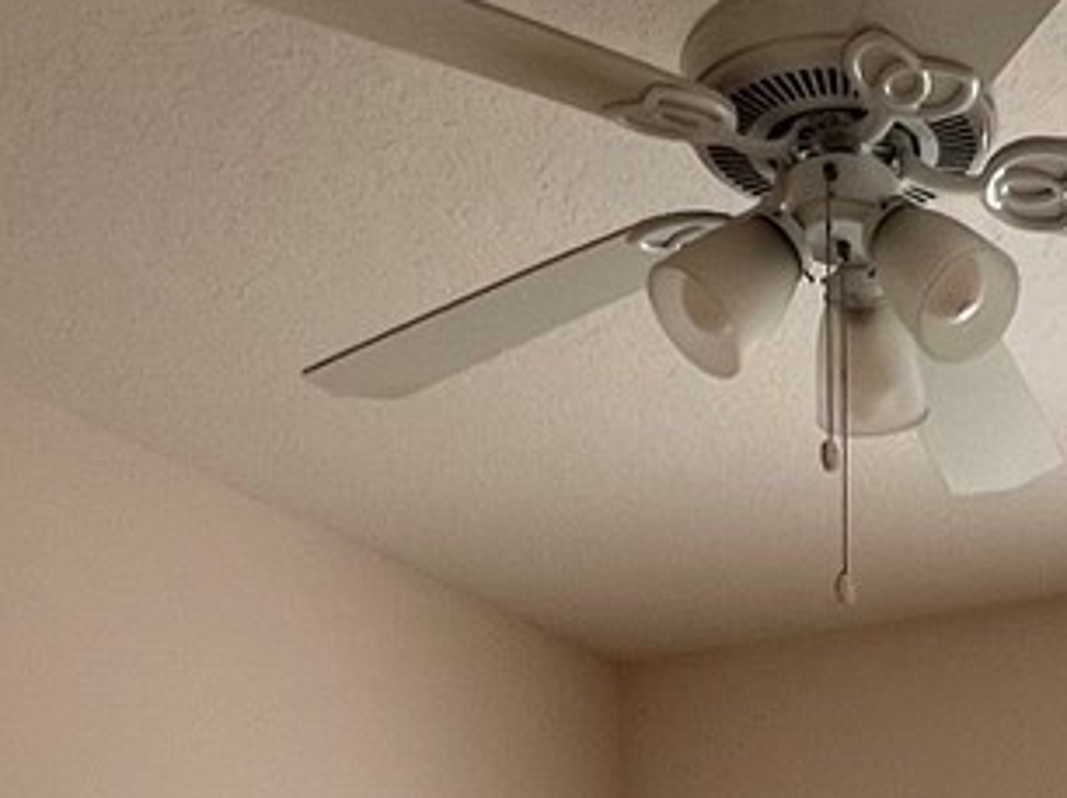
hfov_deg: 26.9
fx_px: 2094
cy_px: 1401
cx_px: 1084
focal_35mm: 68
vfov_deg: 17.7
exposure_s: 1/185
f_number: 1.8
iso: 32
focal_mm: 1.57
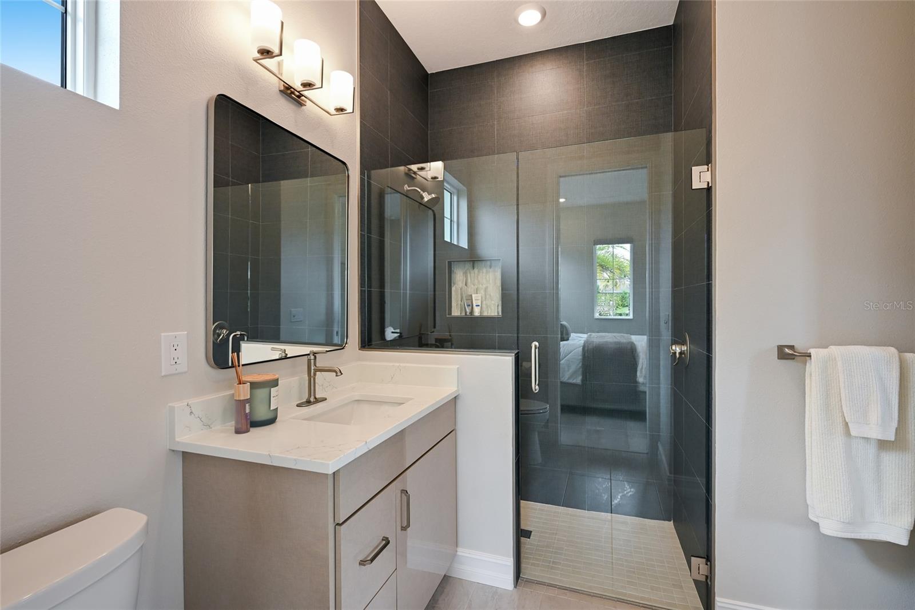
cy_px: 305
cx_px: 458
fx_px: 394
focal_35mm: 16
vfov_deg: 75.5
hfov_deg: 98.6
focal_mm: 15.5
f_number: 8
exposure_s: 1/25
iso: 800
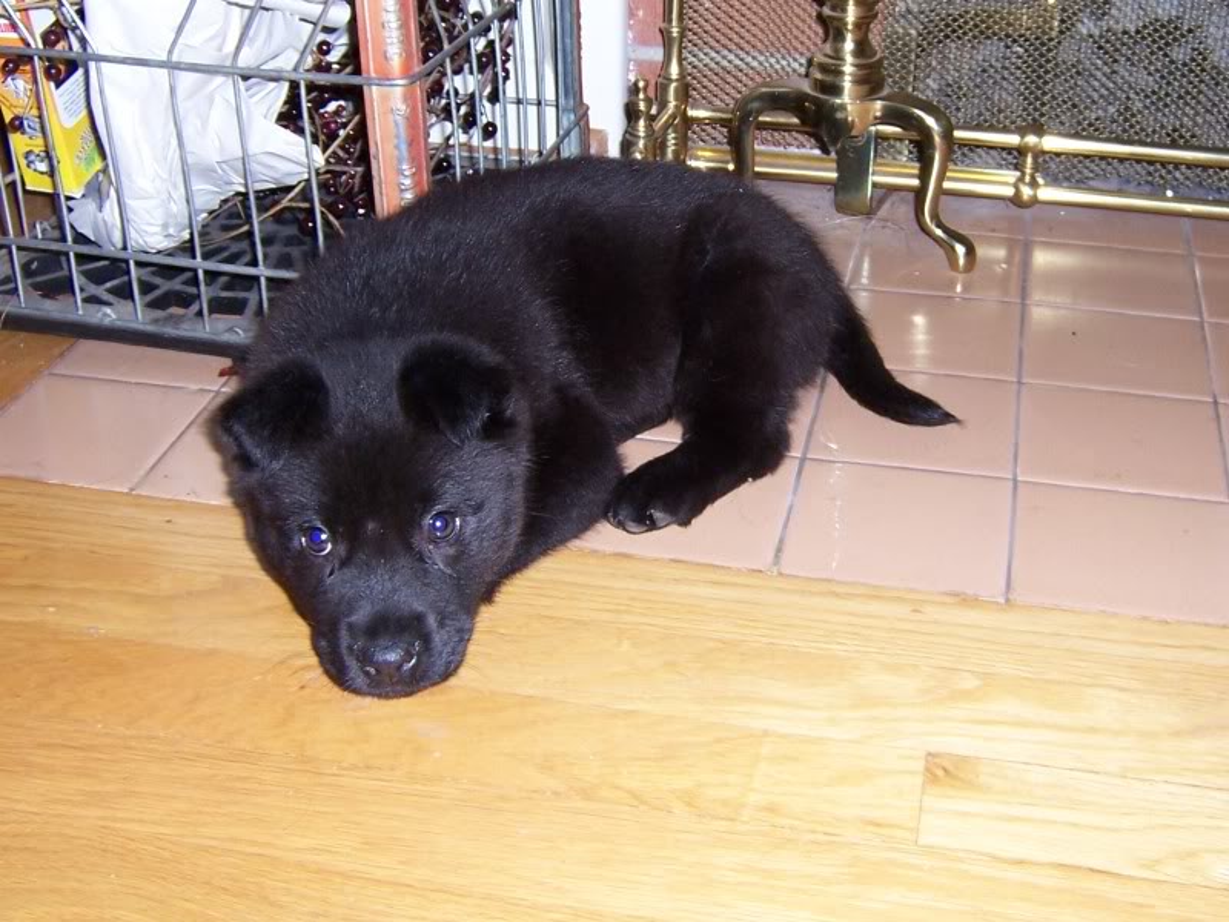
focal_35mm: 33
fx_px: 1172
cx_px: 614
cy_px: 461
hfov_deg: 55.4
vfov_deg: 42.9
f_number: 2.8
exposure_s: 1/60
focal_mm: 5.5
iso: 80
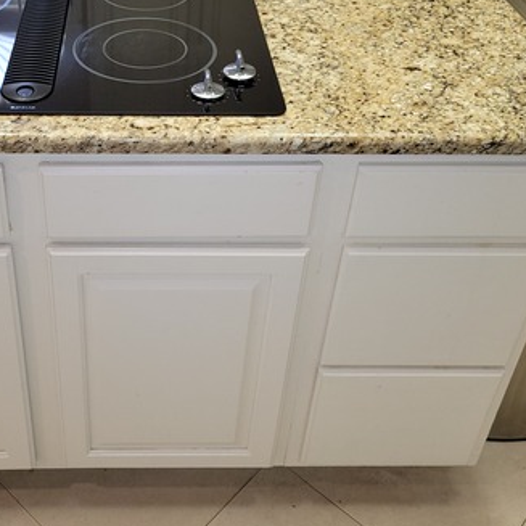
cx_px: 145
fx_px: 774
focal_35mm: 45
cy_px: 175
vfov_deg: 37.2
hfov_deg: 36.8
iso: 125
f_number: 1.8
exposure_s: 1/60
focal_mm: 5.4
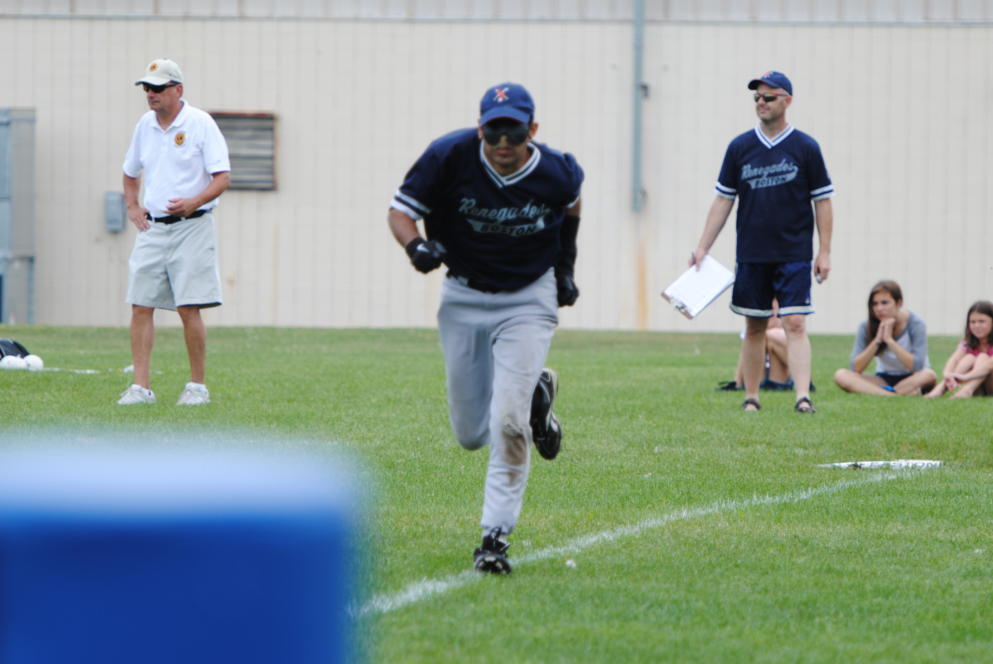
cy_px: 331
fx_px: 7471
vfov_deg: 5.1
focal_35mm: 271
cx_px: 503
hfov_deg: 7.6
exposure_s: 1/1000
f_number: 4
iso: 200
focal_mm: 175
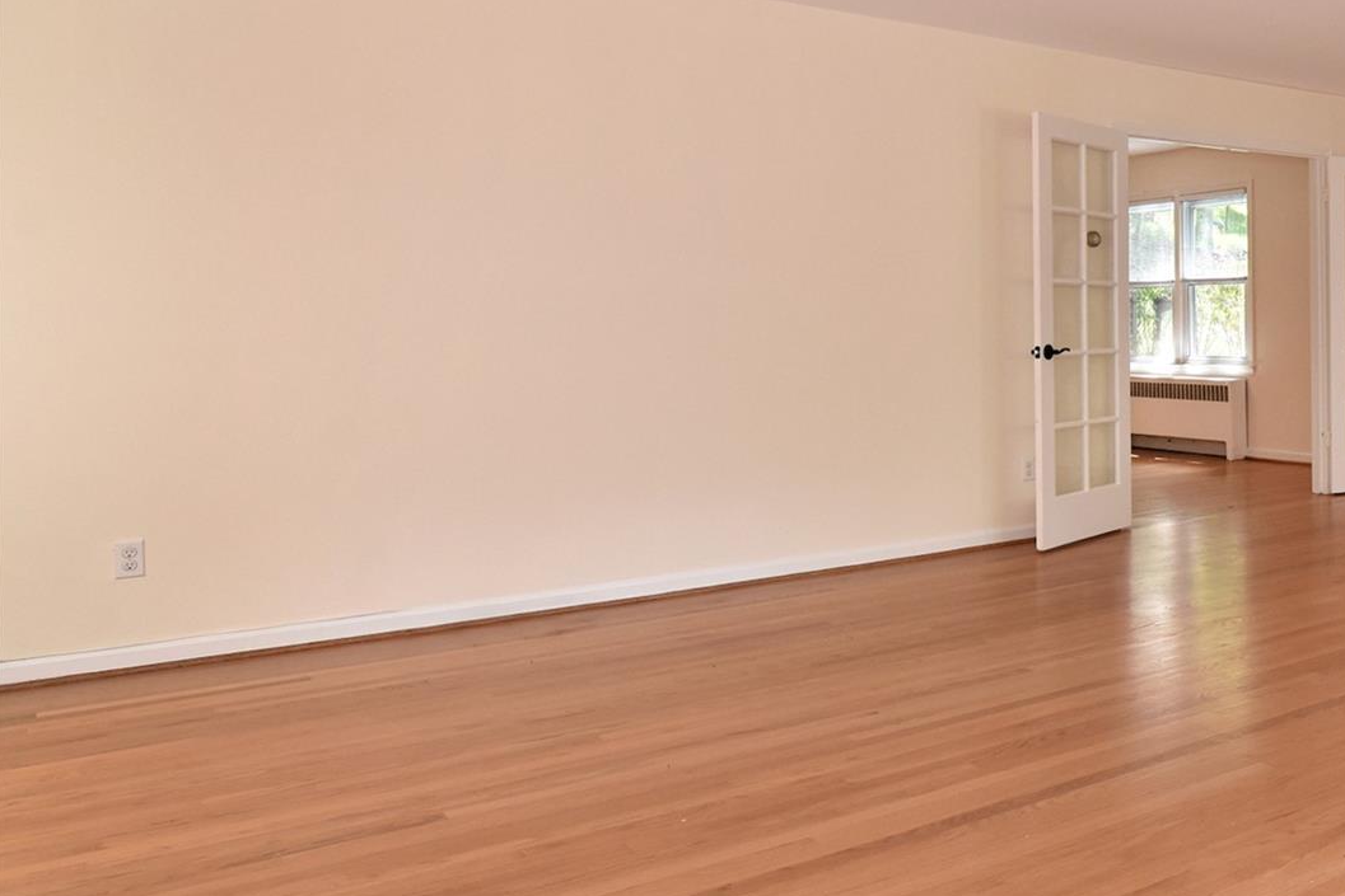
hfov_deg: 49.6
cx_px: 1298
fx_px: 1194
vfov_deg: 40.9
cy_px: 335
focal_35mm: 32
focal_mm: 11
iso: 640
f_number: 8
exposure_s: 1/80
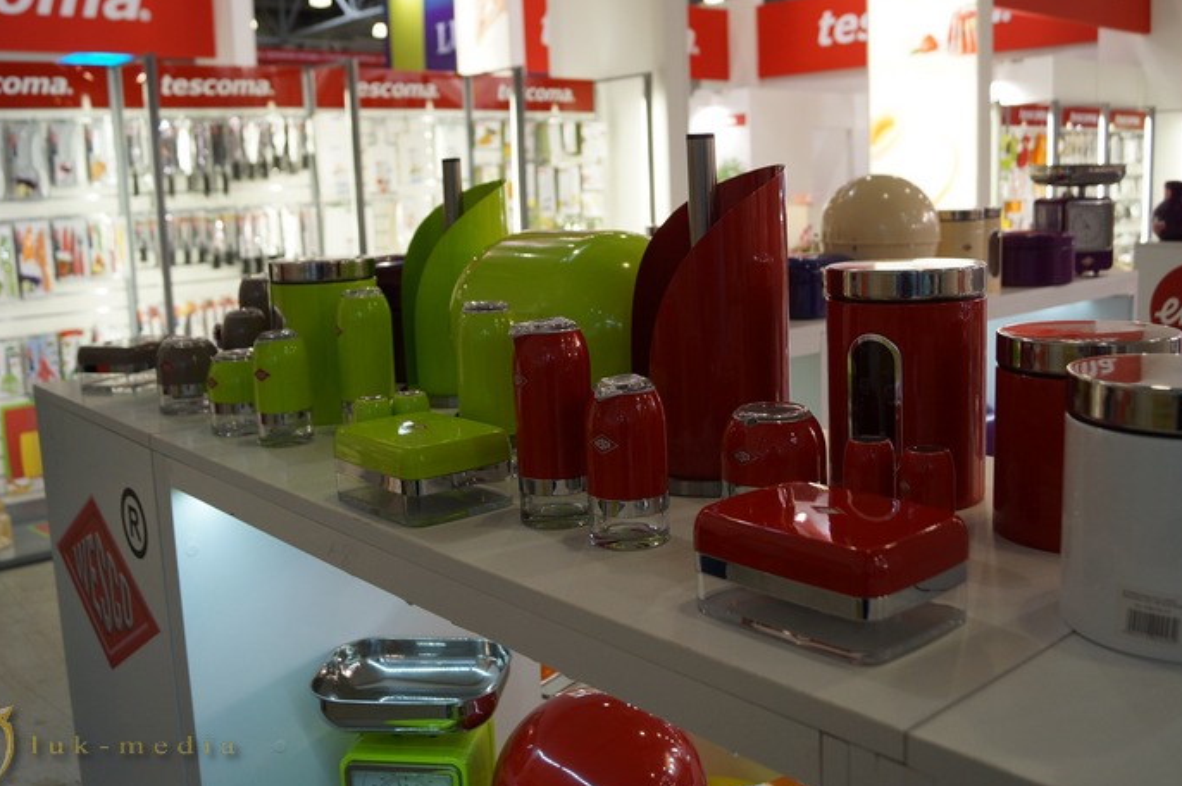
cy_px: 345
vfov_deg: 37.7
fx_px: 1148
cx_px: 601
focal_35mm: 35
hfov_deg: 54.5
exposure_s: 1/60
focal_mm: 20
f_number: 4
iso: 250
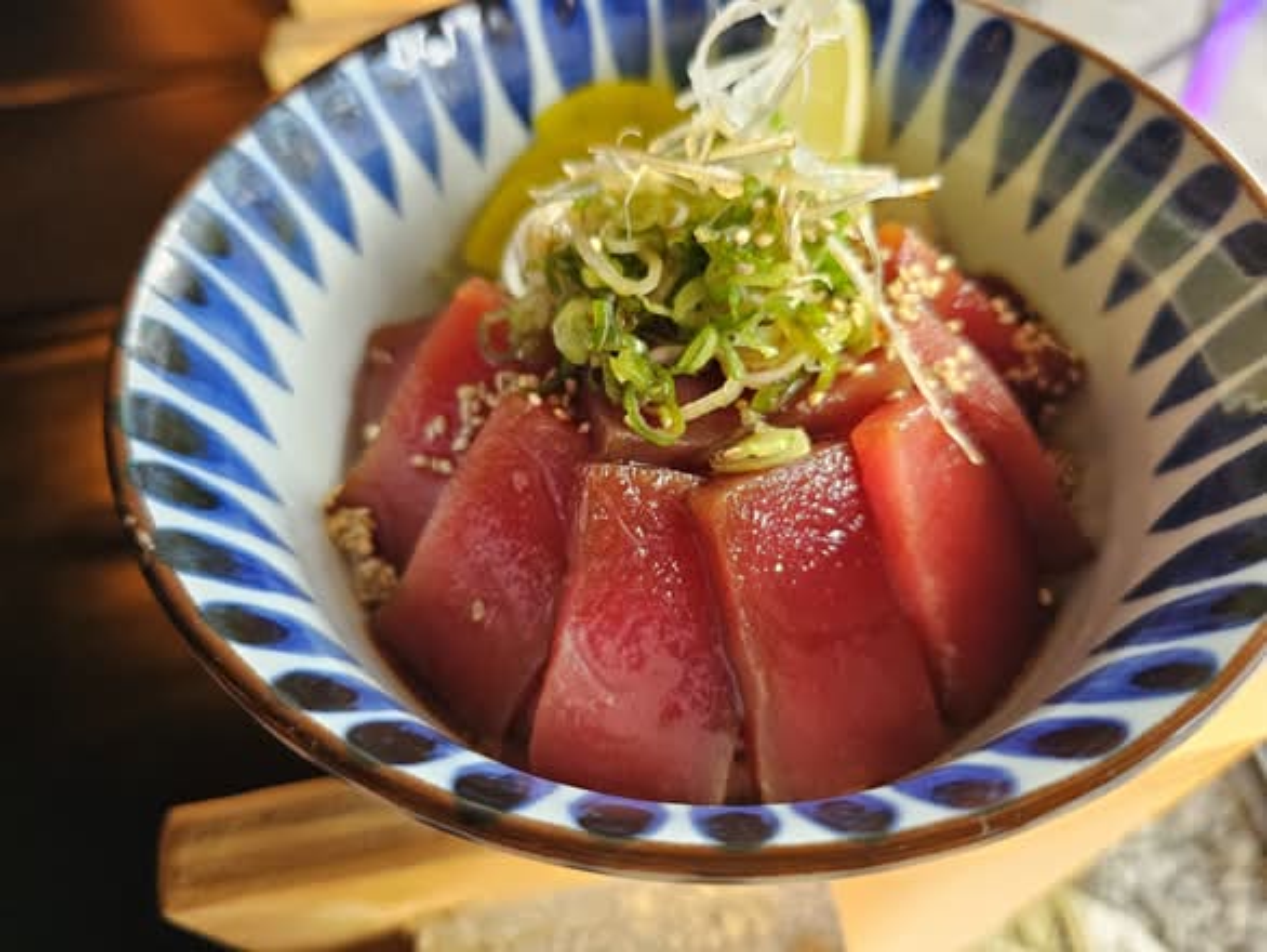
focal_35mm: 23
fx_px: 842
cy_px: 476
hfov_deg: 73.9
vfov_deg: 58.9
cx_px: 634
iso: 800
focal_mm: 6.3
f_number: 1.7
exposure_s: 1/120
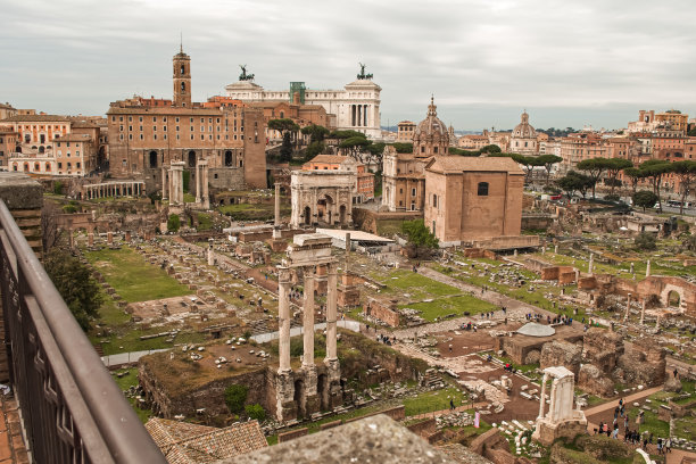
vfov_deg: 43.6
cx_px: 348
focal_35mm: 30
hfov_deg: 61.9
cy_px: 232
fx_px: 580
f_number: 9
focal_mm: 20
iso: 100
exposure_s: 1/100
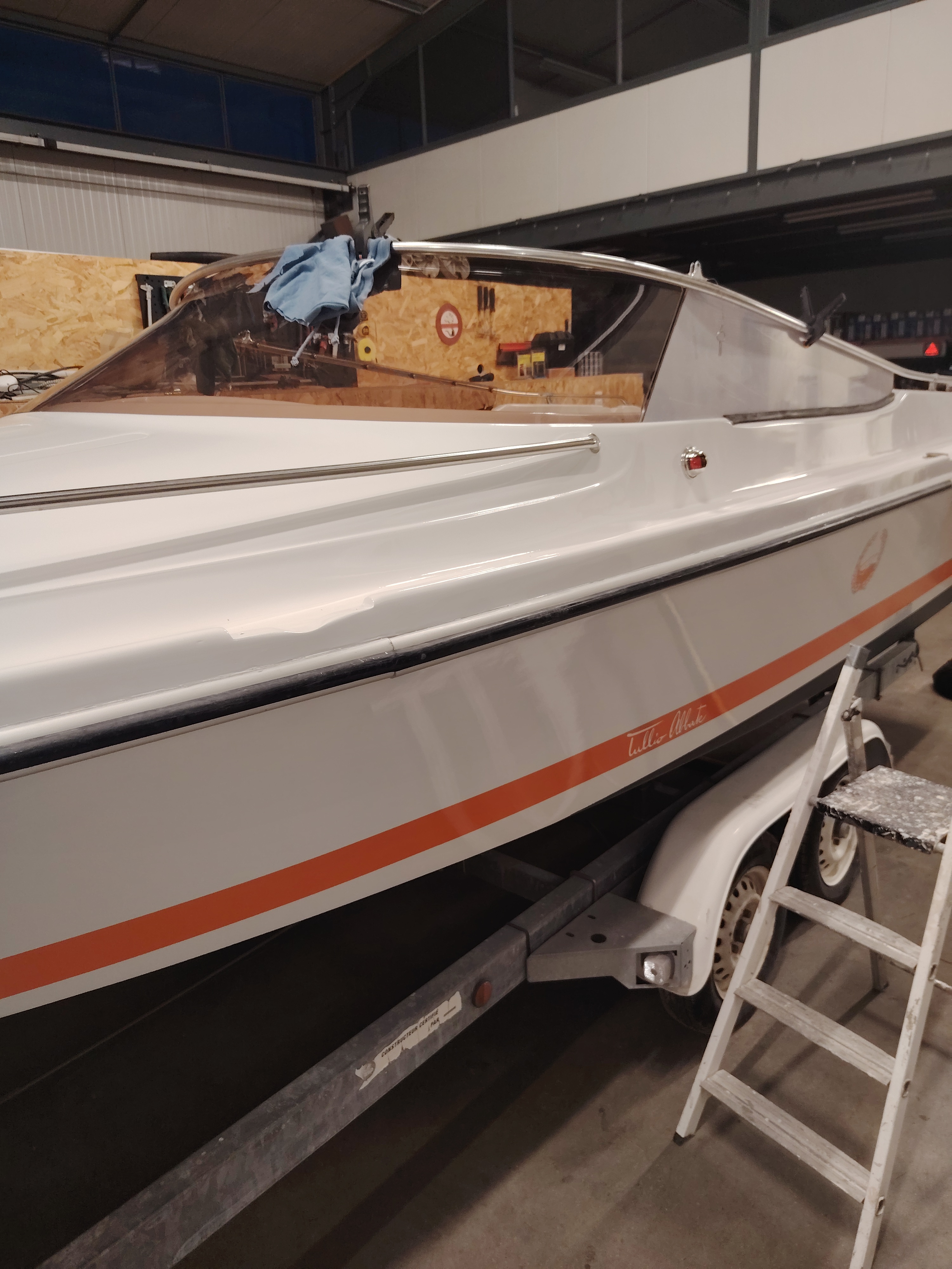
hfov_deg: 56.8
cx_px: 476
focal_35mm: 24
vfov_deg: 71.6
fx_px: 880
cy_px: 634
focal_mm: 5.25
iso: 1206
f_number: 1.75
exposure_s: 1/25
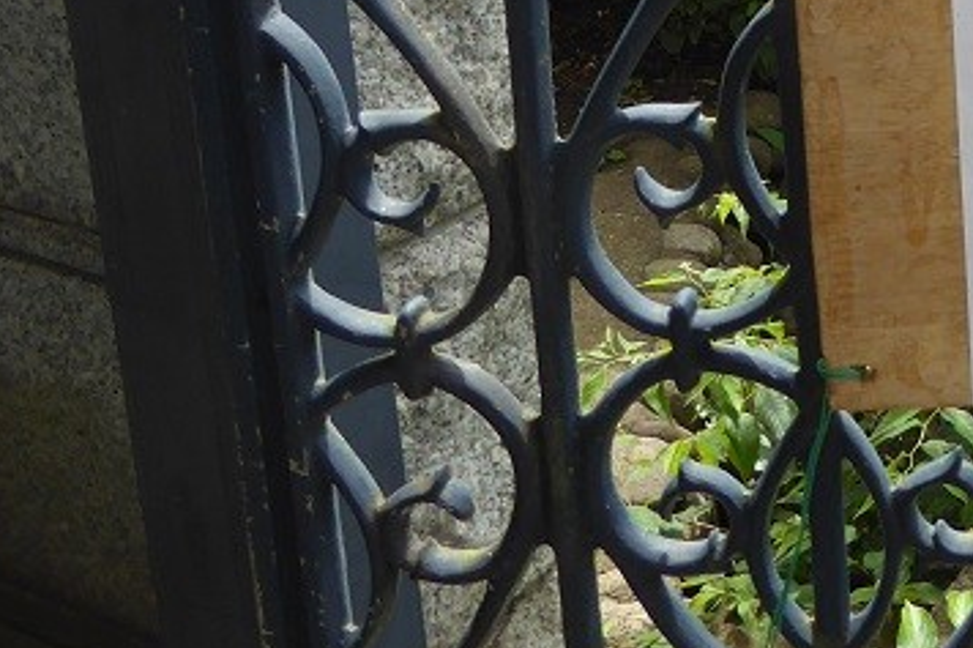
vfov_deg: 16.9
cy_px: -323
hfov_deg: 25.3
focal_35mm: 73
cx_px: 1118
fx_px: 1972
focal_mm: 4.3
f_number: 3.3
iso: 100
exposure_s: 1/250
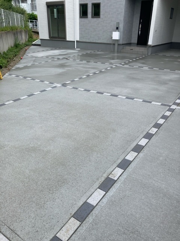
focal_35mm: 28
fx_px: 194
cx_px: 90
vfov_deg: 63.4
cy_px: 120
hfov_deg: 49.7
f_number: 1.8
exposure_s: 1/823
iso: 32
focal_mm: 3.99
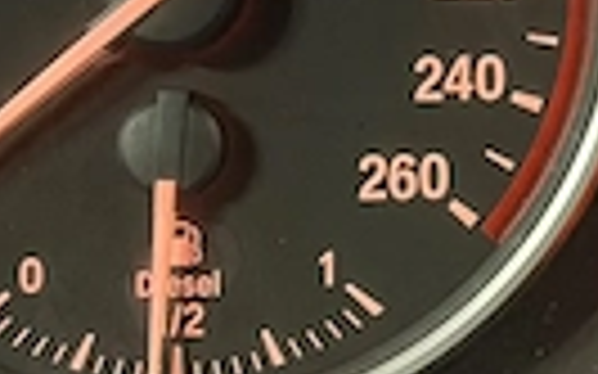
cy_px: -207
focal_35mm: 249
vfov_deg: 5.2
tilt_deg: -8.6
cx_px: 899
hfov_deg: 8.3
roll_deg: +1.9
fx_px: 4056
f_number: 1.6
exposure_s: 1/17
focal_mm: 5.96
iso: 800
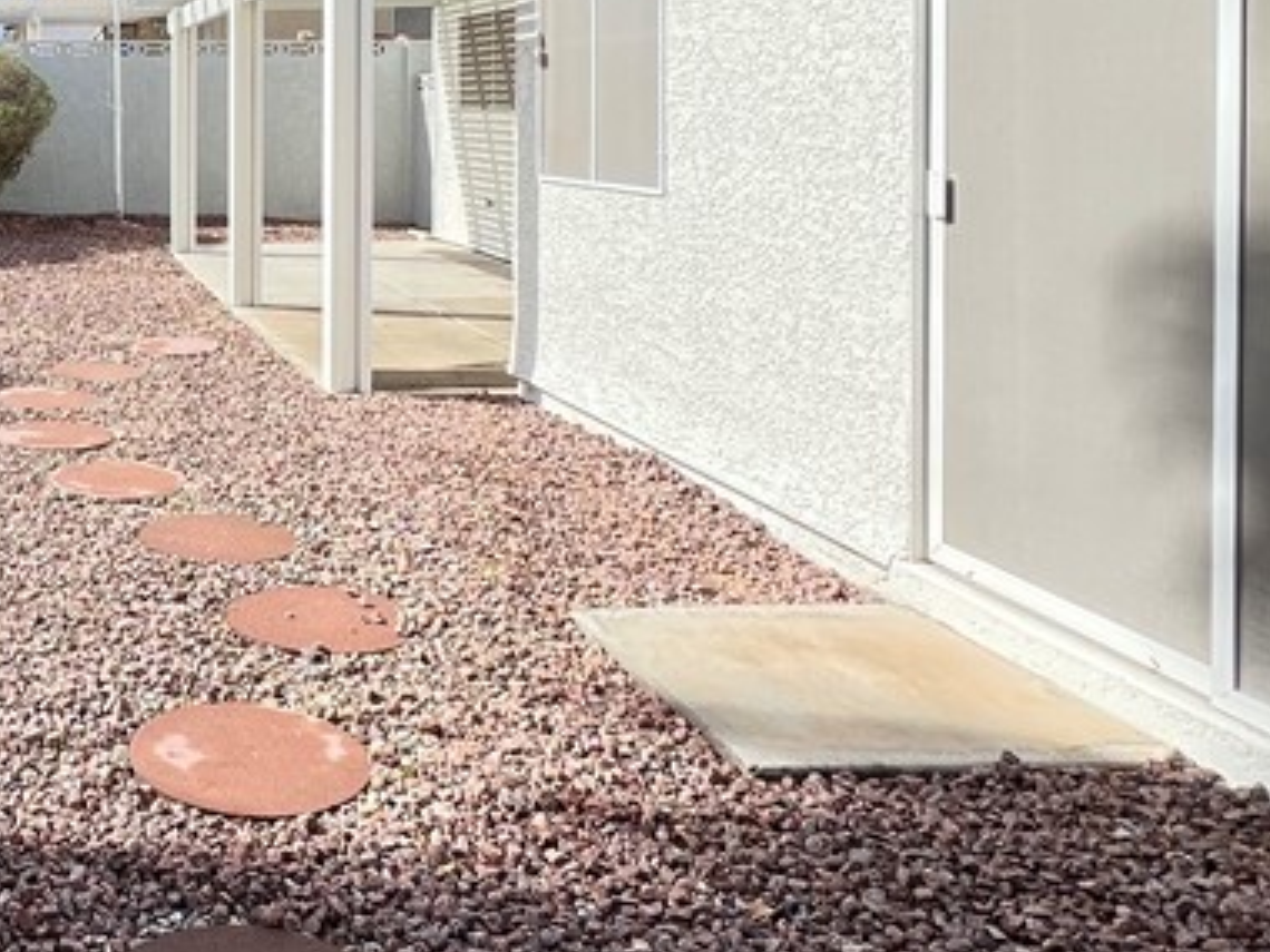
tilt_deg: -1.3
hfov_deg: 46.1
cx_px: 67
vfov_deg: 38.5
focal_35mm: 35
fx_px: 1284
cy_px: 137
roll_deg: -0.3
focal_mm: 1.57
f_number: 1.8
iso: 32
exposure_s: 1/567
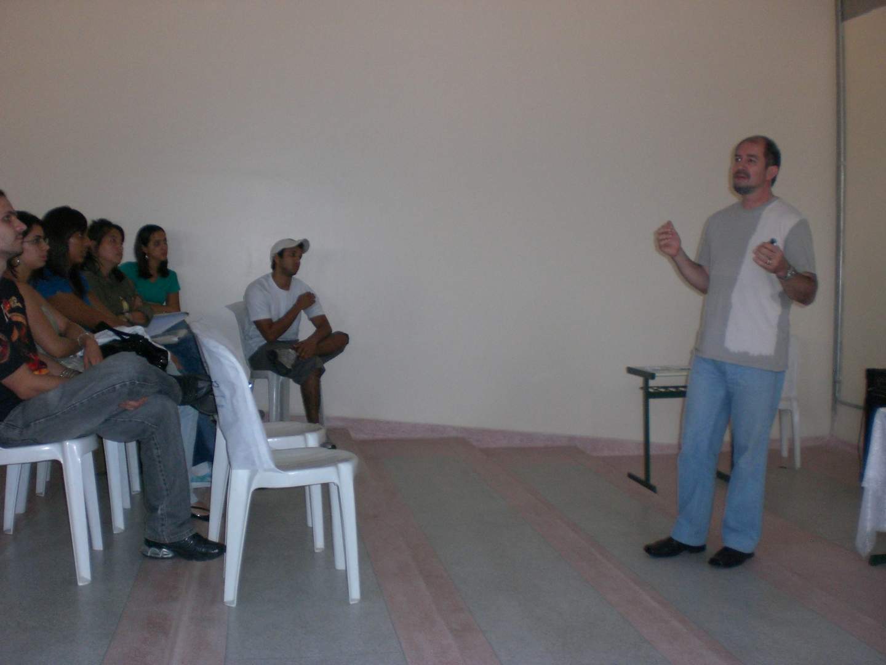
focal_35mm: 38
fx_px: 973
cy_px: 332
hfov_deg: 49.0
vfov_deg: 37.7
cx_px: 443
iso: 200
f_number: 3.1
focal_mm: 6.3
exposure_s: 1/60
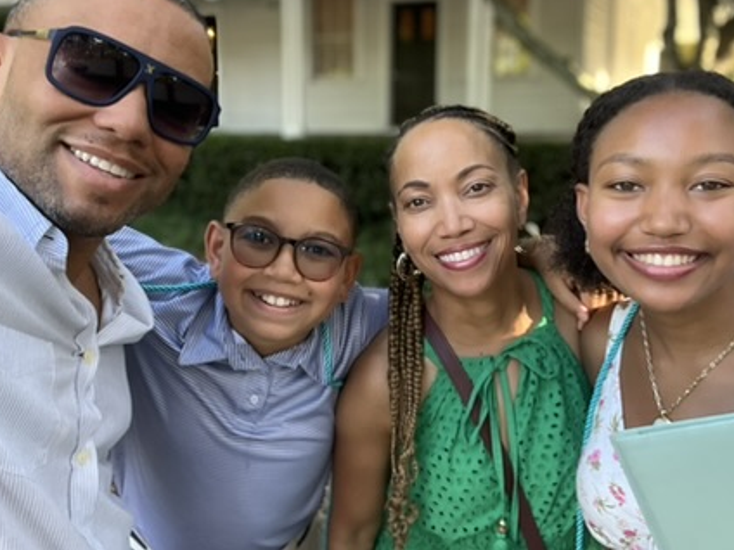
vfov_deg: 41.7
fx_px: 721
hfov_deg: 54.0
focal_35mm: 34
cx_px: 376
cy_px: 240
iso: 100
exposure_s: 1/60
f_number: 2.2
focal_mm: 2.71
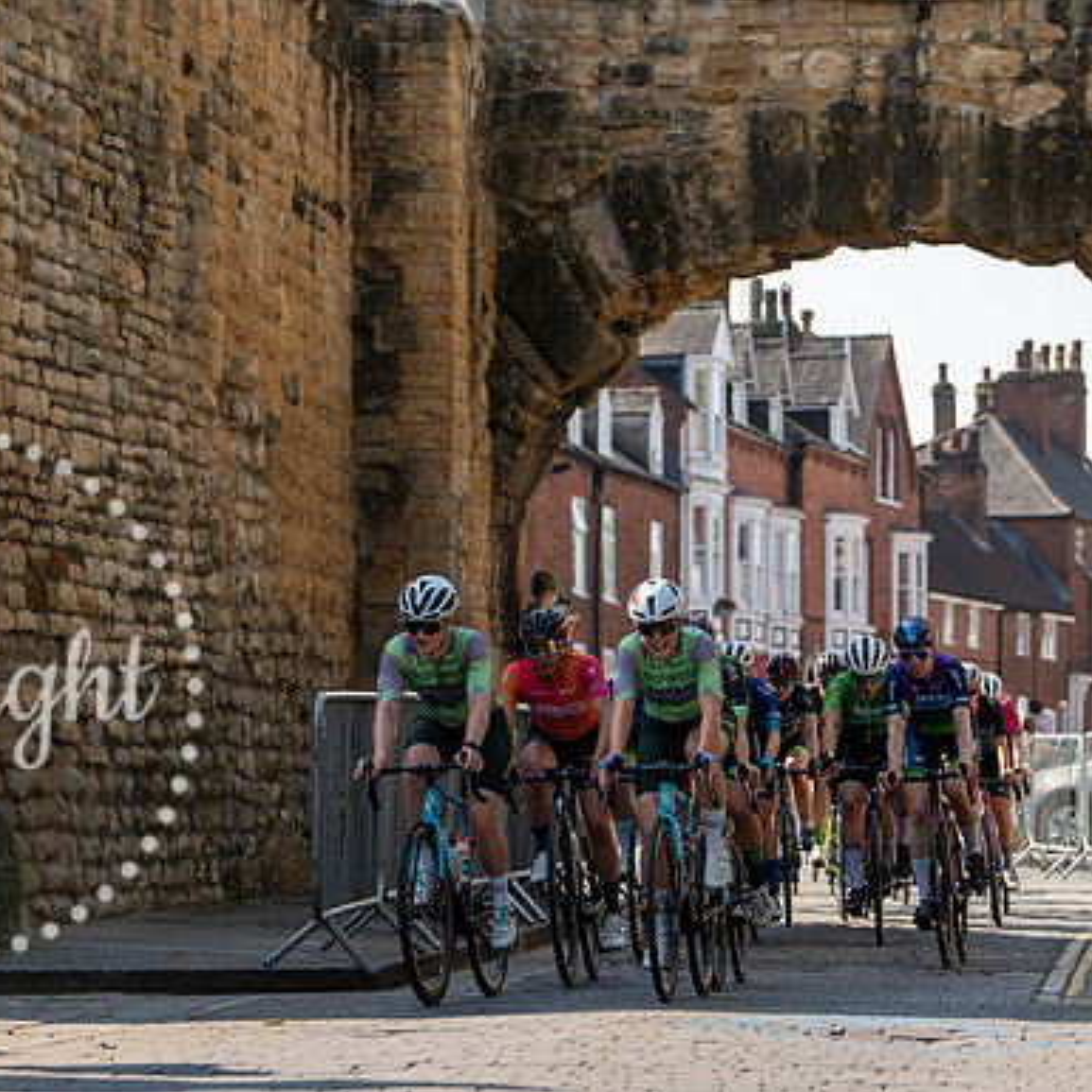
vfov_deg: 11.2
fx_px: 5568
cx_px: 556
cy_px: 557
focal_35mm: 156
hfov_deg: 11.2
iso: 200
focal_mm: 100
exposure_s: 1/1000
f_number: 4.5
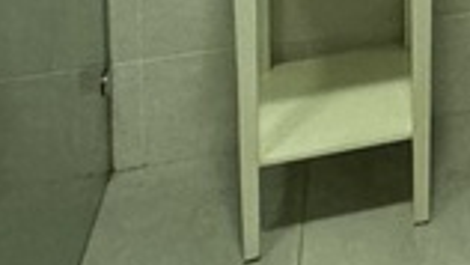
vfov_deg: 9.6
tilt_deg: -4.5
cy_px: -527
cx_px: 773
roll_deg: -1.4
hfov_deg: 18.3
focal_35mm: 99
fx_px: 1234
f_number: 2.2
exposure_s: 1/100
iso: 250
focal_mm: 2.22
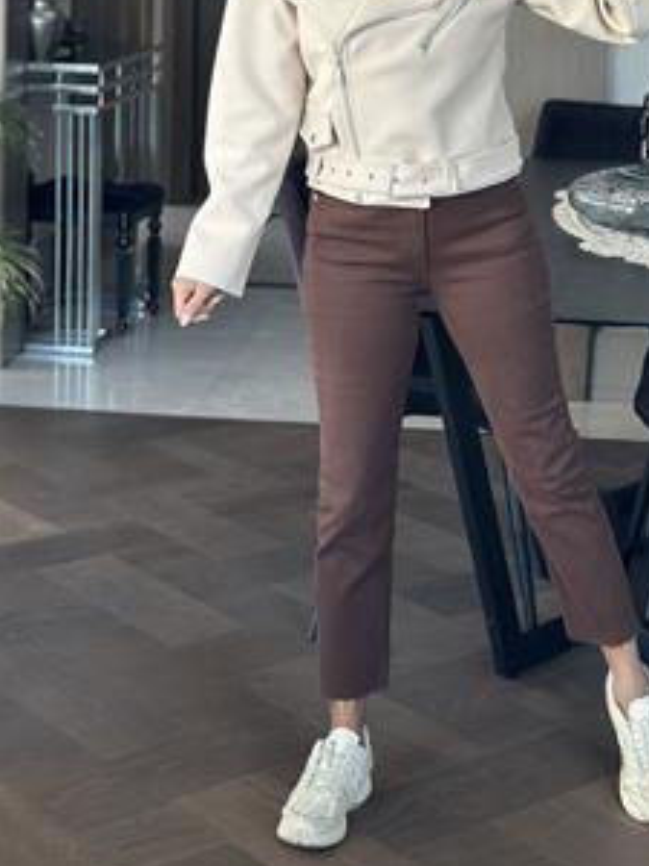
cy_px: 228
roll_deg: -3.0
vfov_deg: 23.9
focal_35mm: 81
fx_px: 2025
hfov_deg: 18.1
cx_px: 453
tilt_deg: -18.4
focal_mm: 6.86
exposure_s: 1/60
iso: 125
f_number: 1.78
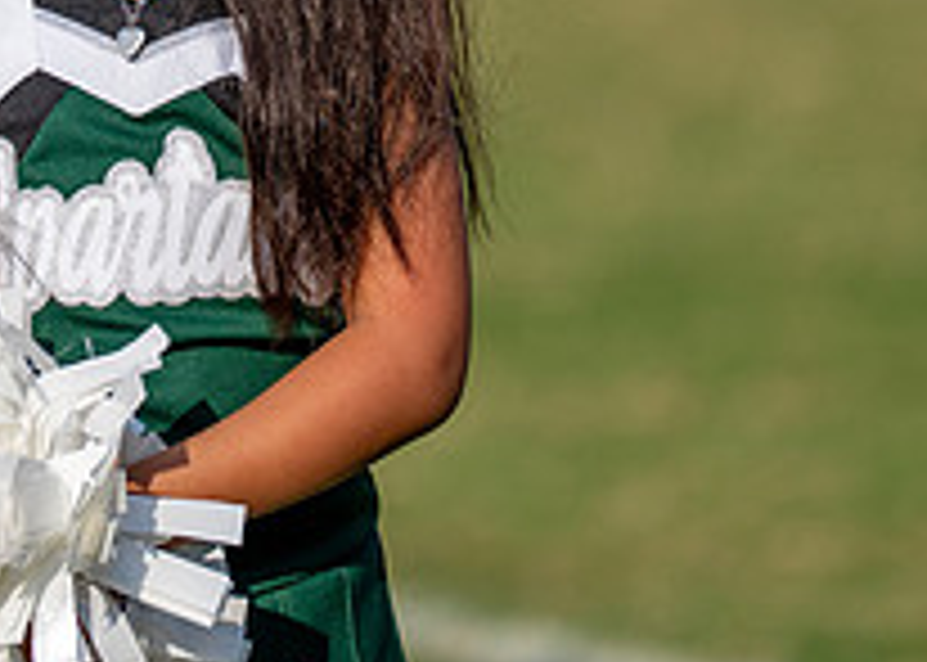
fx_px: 17344
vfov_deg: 2.2
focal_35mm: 659
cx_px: 242
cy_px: -98
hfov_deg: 3.1
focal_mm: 200
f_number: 2.8
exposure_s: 1/5000
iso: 200
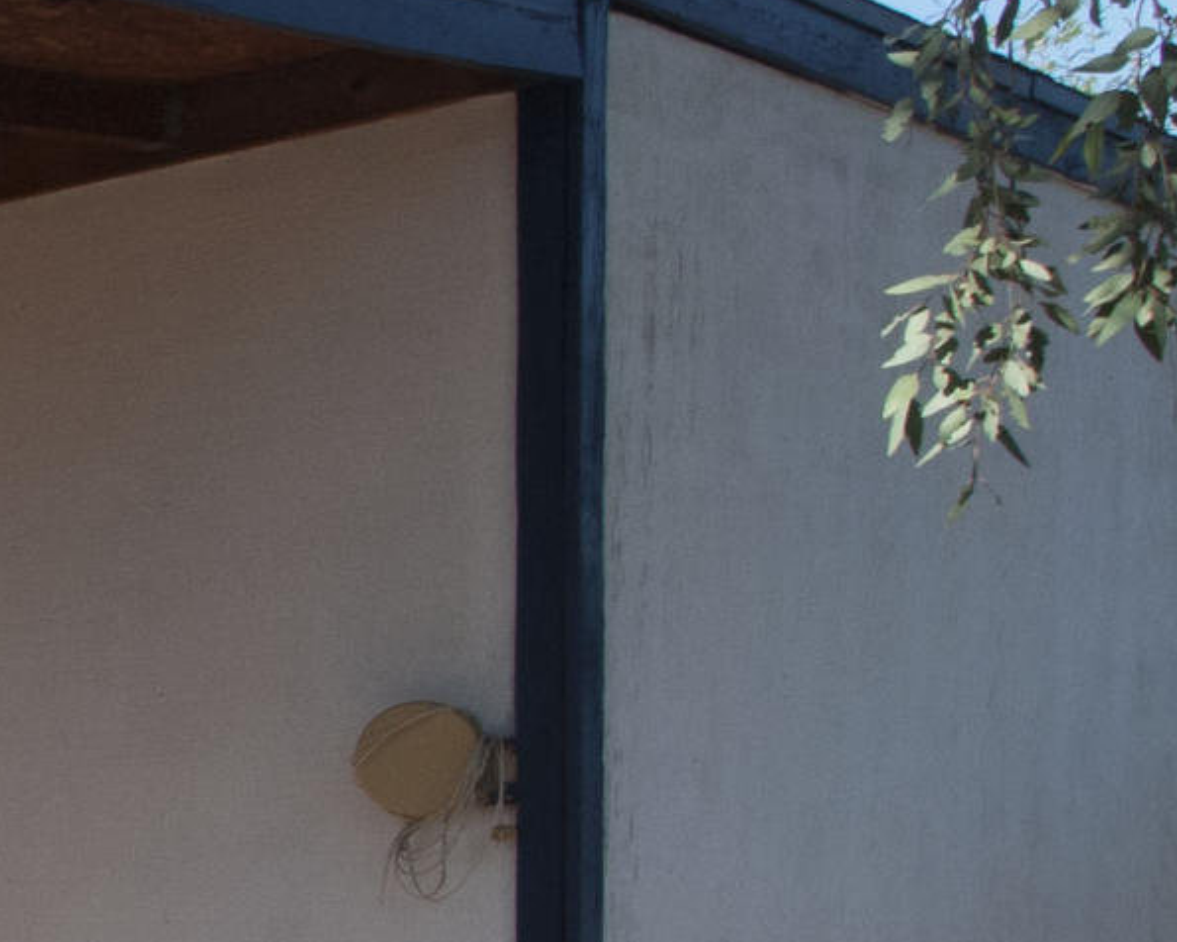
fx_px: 2961
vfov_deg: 17.8
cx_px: -1219
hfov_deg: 16.6
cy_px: 869
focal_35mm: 85
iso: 500
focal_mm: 12
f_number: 10
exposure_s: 1/400
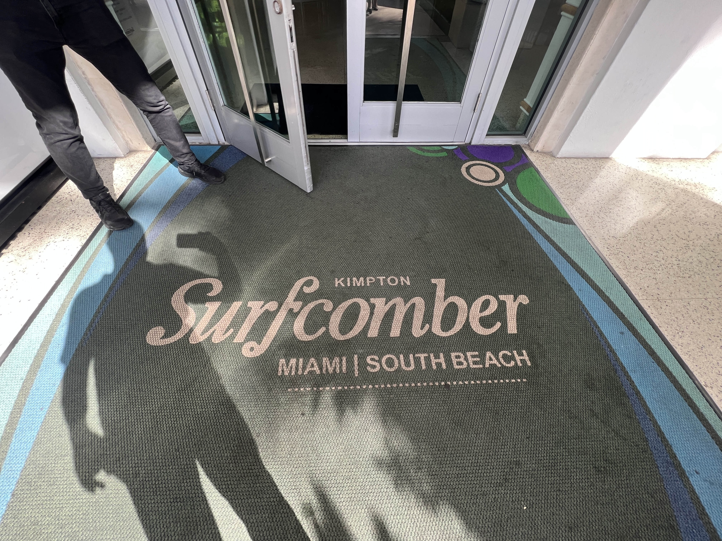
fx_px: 271
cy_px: 270
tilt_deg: -49.6
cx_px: 361
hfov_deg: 106.2
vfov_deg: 89.9
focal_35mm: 13
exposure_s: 1/99
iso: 40
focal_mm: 1.57
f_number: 1.8
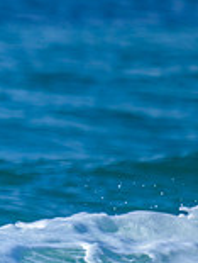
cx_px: -456
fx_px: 29986
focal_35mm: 3948
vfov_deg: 0.5
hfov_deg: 0.4
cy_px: 342
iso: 125
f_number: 6.3
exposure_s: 1/1000
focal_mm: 800
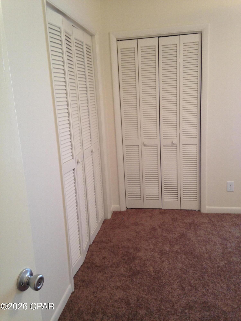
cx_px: 120
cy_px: 160
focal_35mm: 33
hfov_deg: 42.9
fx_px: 306
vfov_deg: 55.4
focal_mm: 4.12
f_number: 2.4
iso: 100
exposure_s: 1/20
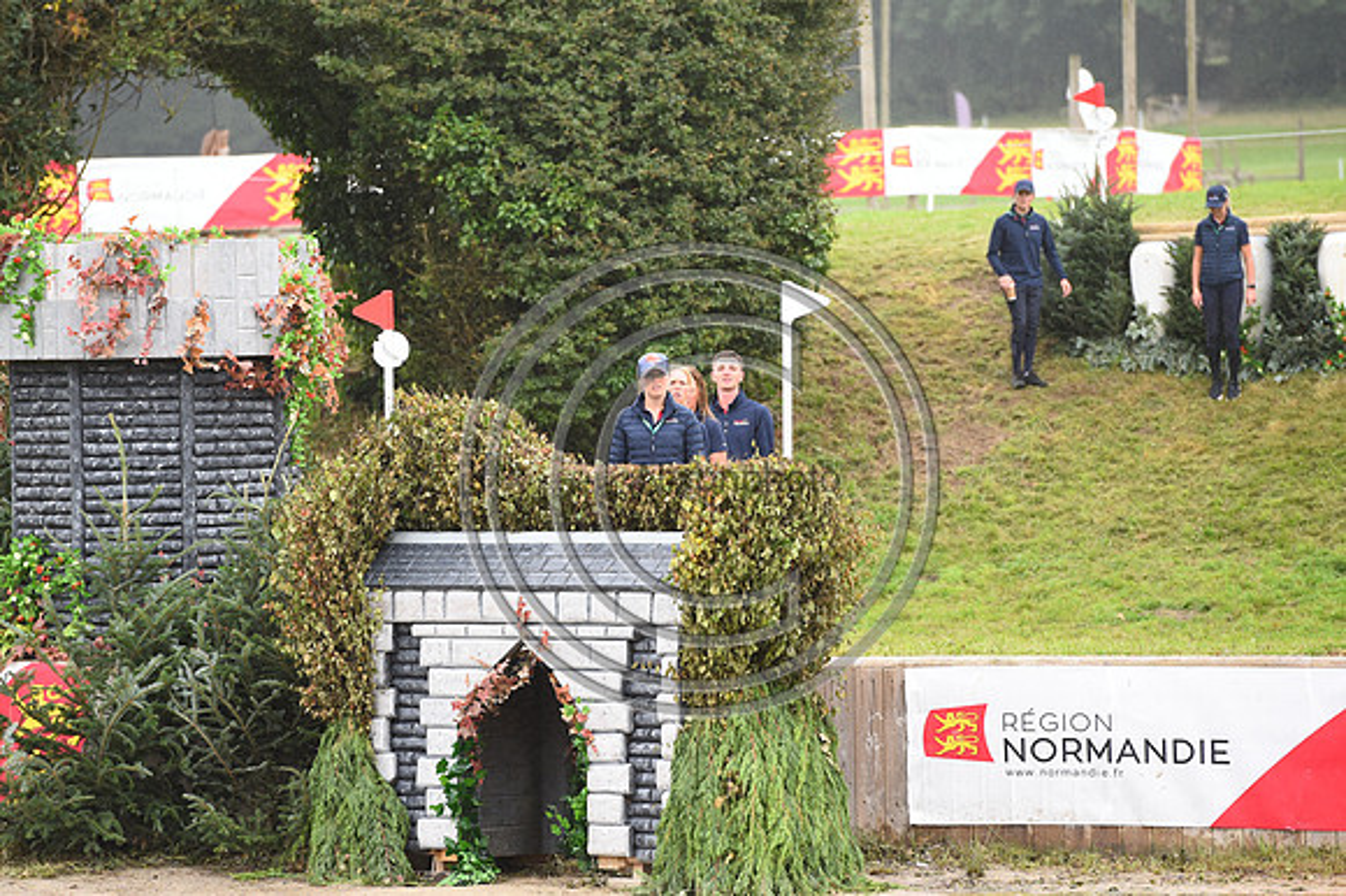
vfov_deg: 6.9
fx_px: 7473
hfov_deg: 10.3
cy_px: 448
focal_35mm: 200
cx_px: 673
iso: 1000
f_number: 5
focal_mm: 200
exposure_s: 1/800
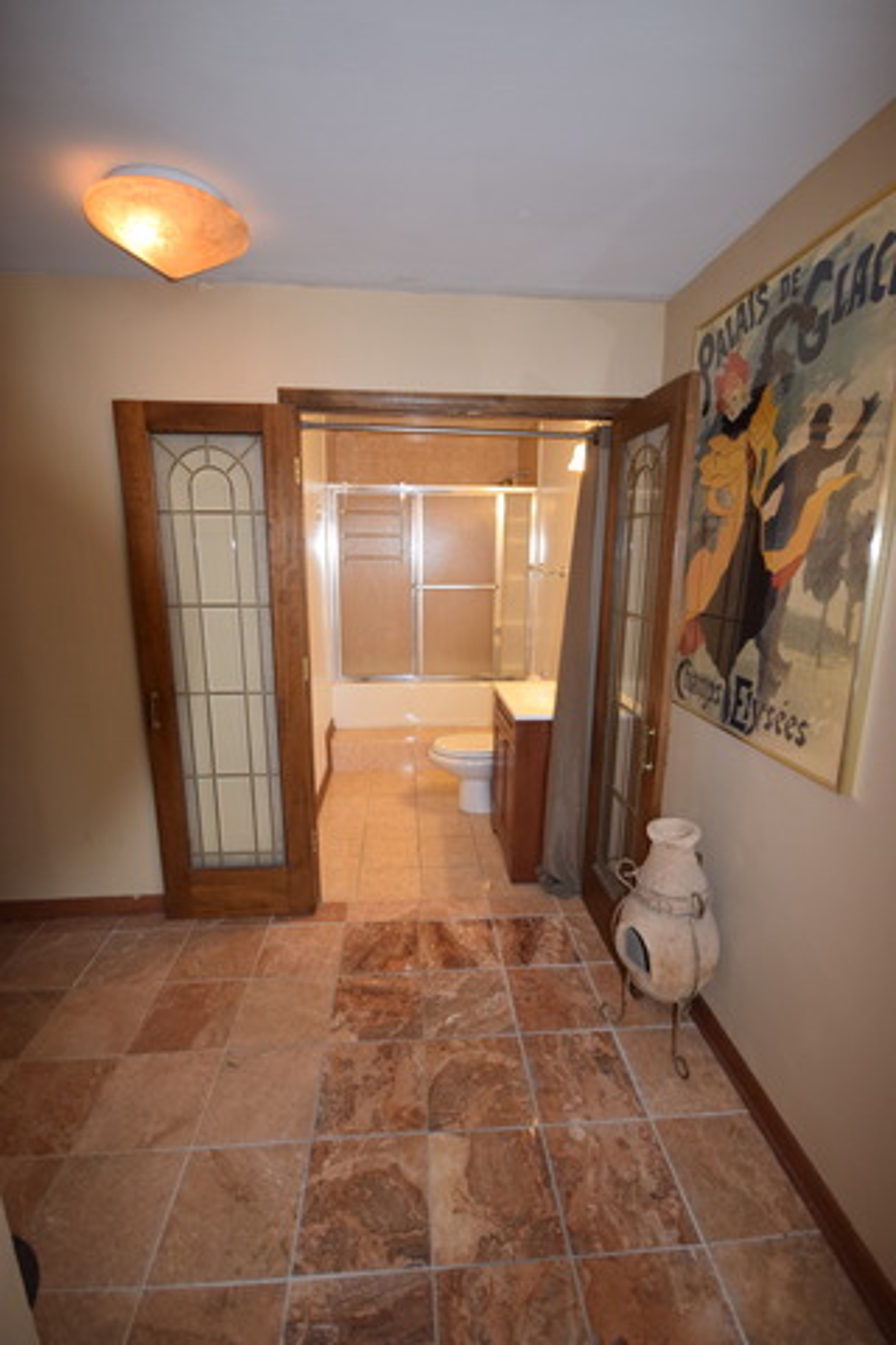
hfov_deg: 77.3
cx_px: 448
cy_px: 672
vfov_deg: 100.4
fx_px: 560
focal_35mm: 15
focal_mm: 10
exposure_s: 1/60
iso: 800
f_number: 4
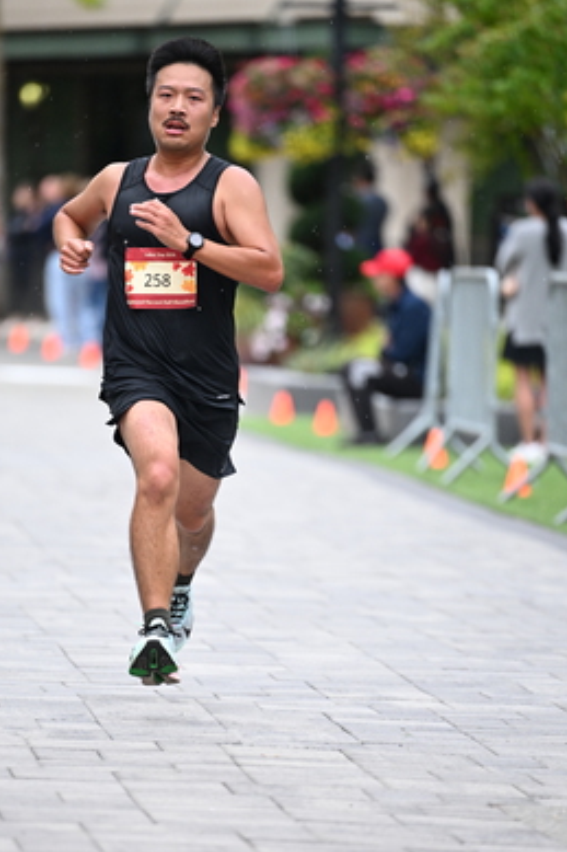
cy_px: 488
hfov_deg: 4.9
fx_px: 6691
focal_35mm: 283
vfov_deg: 7.3
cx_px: 202
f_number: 2.8
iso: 1250
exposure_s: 1/1250
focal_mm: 200
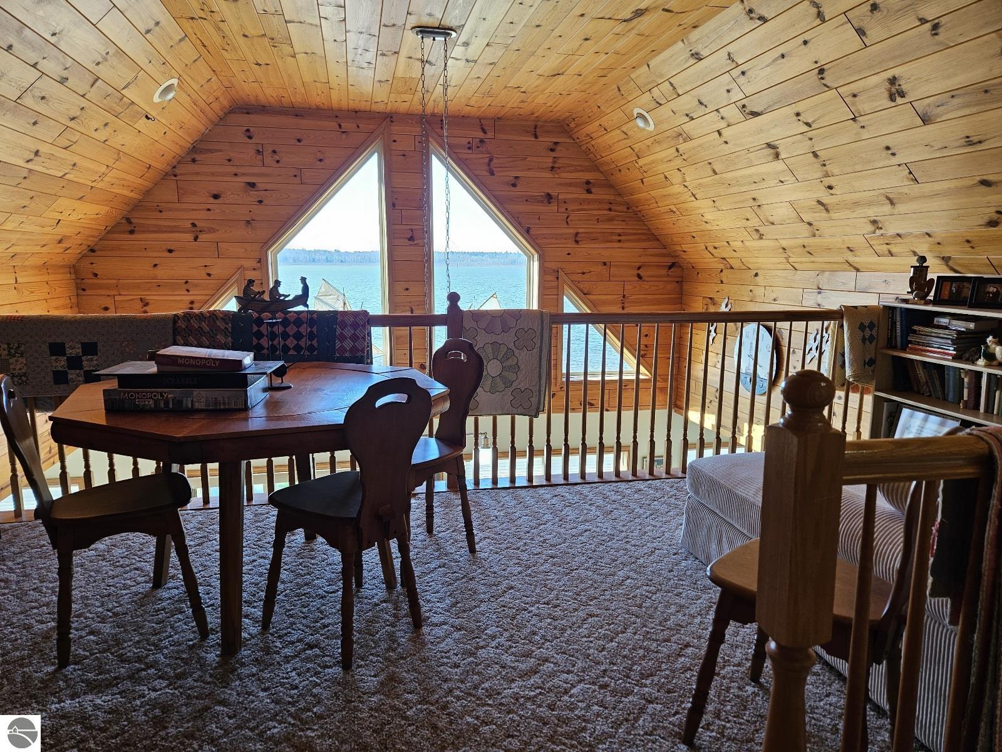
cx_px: 501
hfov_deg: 73.9
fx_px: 666
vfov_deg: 58.9
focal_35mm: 23
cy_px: 376
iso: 100
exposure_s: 1/120
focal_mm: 5.4
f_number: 1.8
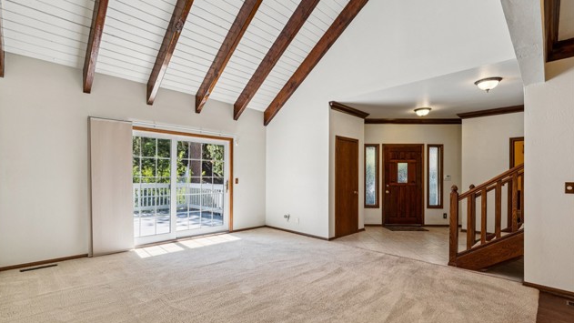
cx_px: 284
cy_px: 179
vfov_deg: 63.1
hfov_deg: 95.2
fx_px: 262
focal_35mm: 17
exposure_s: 1/6
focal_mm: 16.2
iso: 100
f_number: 13
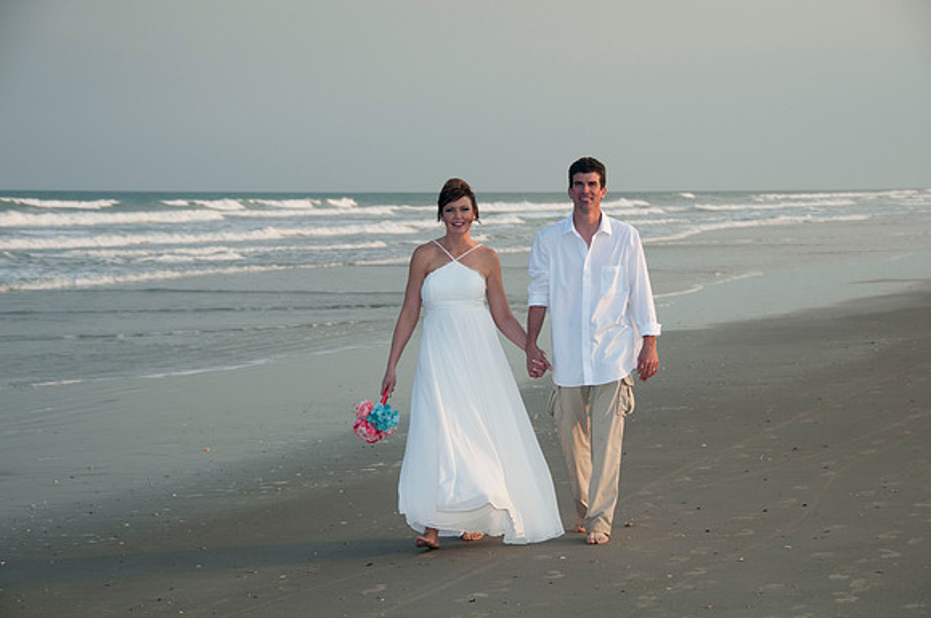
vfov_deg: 14.0
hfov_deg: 20.9
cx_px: 466
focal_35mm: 98
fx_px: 2522
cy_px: 309
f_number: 5.6
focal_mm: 62
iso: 100
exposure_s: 1/250
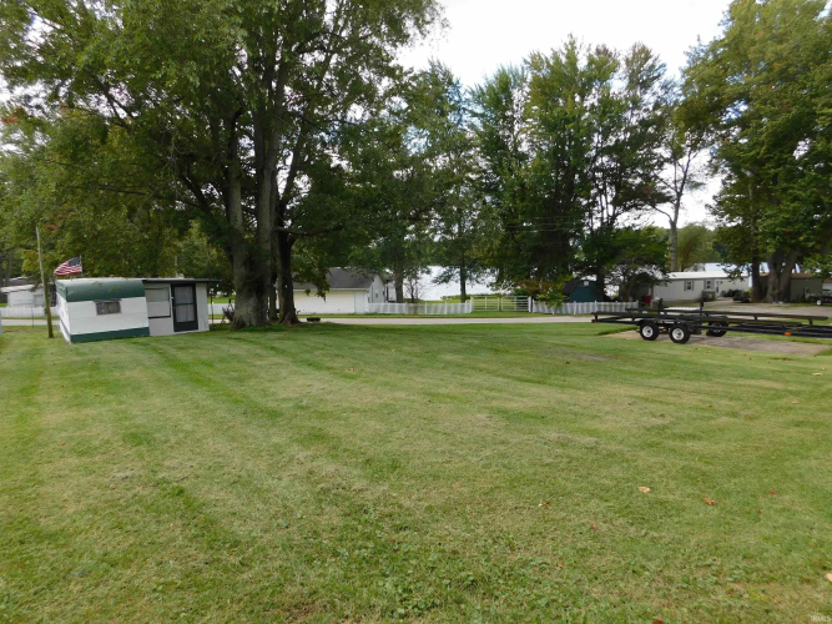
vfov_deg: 58.9
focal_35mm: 23
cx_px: 416
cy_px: 312
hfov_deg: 73.9
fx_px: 553
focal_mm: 4
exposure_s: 1/500
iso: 125
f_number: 3
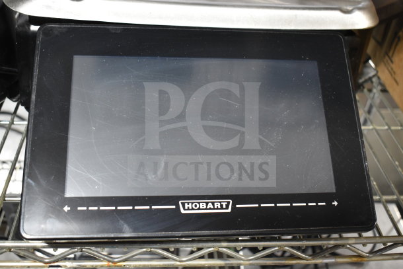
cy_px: 134
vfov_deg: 33.0
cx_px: 202
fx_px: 453
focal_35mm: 40
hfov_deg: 47.9
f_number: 4
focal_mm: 27
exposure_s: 1/40
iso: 1100
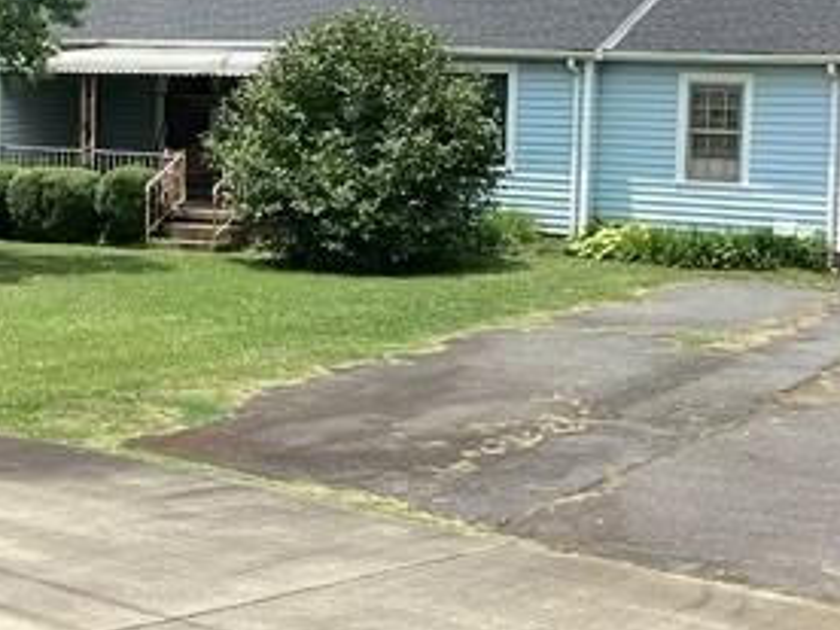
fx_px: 1747
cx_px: 359
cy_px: 195
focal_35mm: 72
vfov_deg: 20.3
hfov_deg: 27.0
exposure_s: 1/1235
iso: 25
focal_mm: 3.3
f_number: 2.4
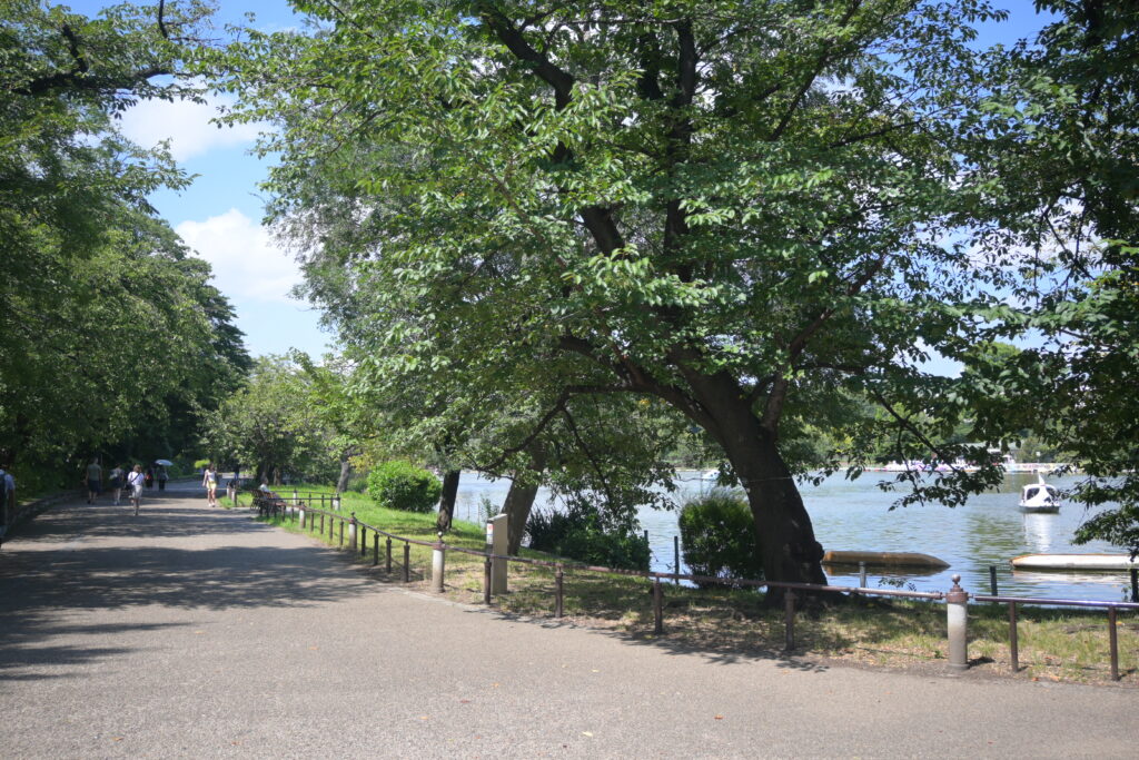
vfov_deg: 36.2
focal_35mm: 37
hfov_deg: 52.2
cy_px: 380
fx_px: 1163
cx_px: 570
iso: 100
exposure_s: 1/400
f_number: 4.2
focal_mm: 24.5
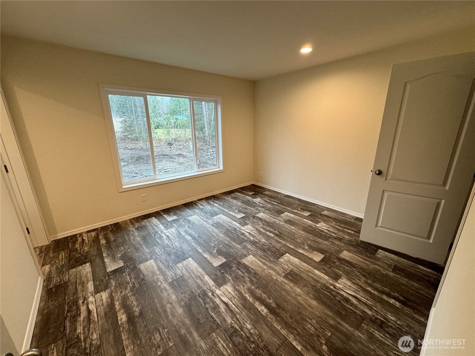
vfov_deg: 85.7
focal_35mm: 14
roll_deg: -0.7
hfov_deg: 102.1
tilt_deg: -15.8
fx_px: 192
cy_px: 178
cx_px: 238
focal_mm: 2.22
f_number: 2.2
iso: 250
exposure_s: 1/120
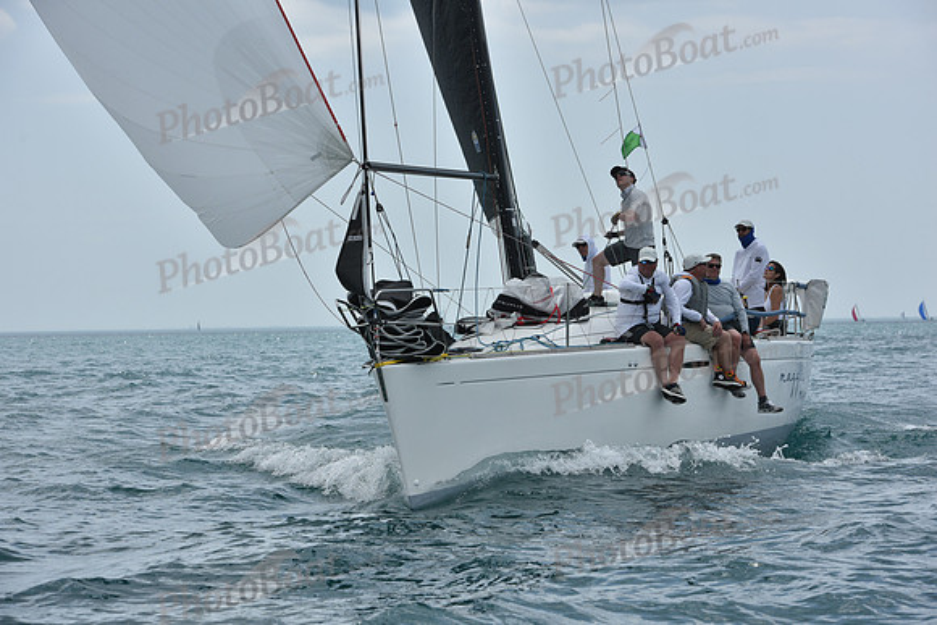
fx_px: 3124
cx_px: 468
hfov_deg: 17.1
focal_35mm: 120
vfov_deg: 11.4
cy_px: 312
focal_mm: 120
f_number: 9
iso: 250
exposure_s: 1/1250
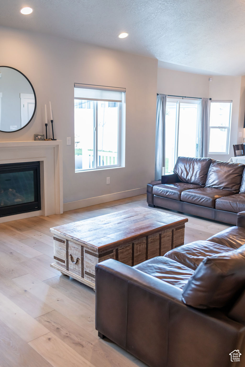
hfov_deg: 37.9
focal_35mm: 35
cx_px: 122
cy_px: 184
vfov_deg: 54.4
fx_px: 357
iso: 800
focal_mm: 35
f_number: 3.2
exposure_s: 1/250
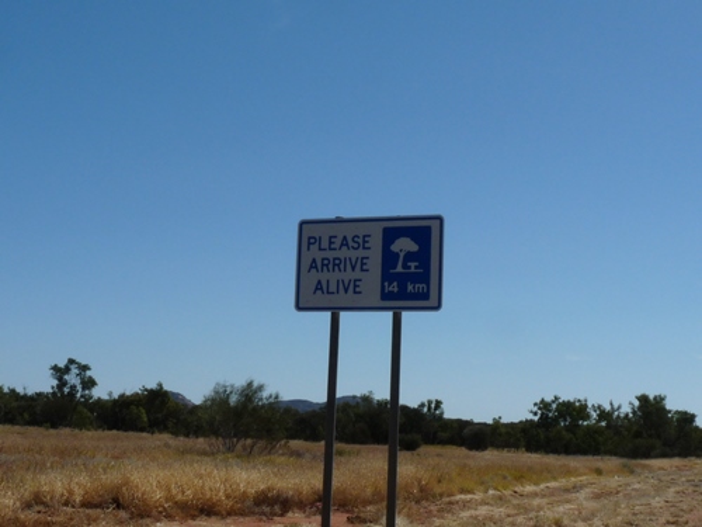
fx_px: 1257
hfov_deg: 31.2
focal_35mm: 62
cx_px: 351
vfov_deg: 23.7
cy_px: 264
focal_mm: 6.4
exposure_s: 1/500
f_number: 8
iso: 100
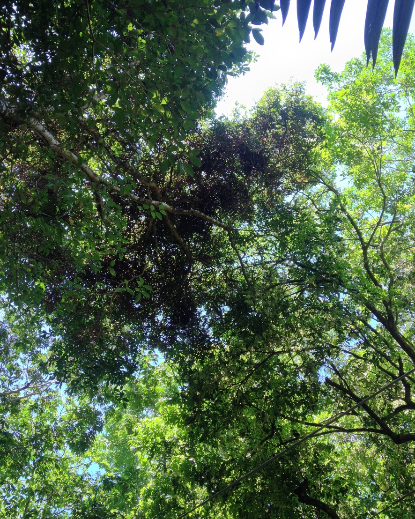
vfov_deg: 49.1
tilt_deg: +71.2
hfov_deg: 40.1
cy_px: 269
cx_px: 207
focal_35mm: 37
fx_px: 568
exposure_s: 1/120
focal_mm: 4.28
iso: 64
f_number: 2.4
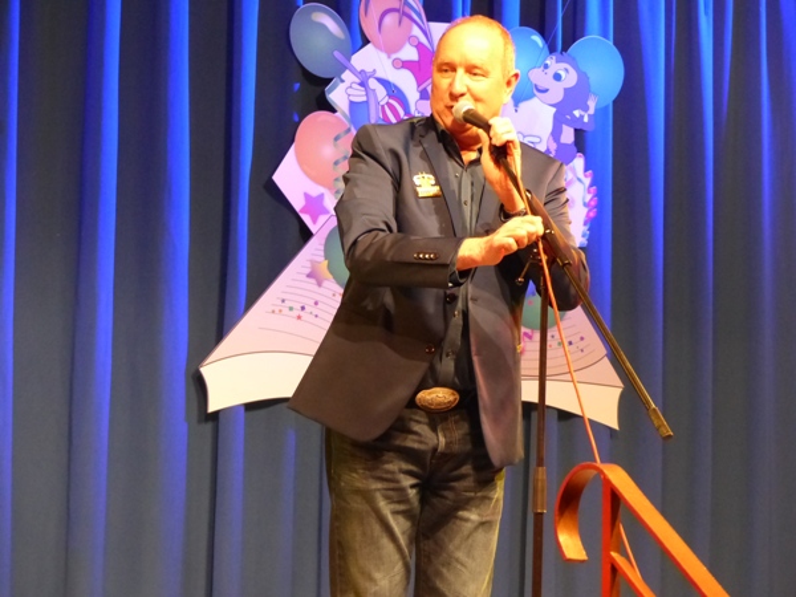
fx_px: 2782
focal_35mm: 121
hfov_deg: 16.3
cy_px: 298
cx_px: 398
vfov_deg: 12.2
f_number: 2.8
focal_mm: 21.8
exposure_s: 1/40
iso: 800
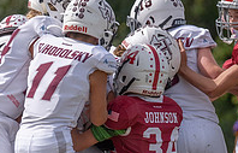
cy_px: 133
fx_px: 6450
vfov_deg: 1.4
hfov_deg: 2.1
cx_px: 183
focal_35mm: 987
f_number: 3.5
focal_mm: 200
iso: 100
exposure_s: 1/1600
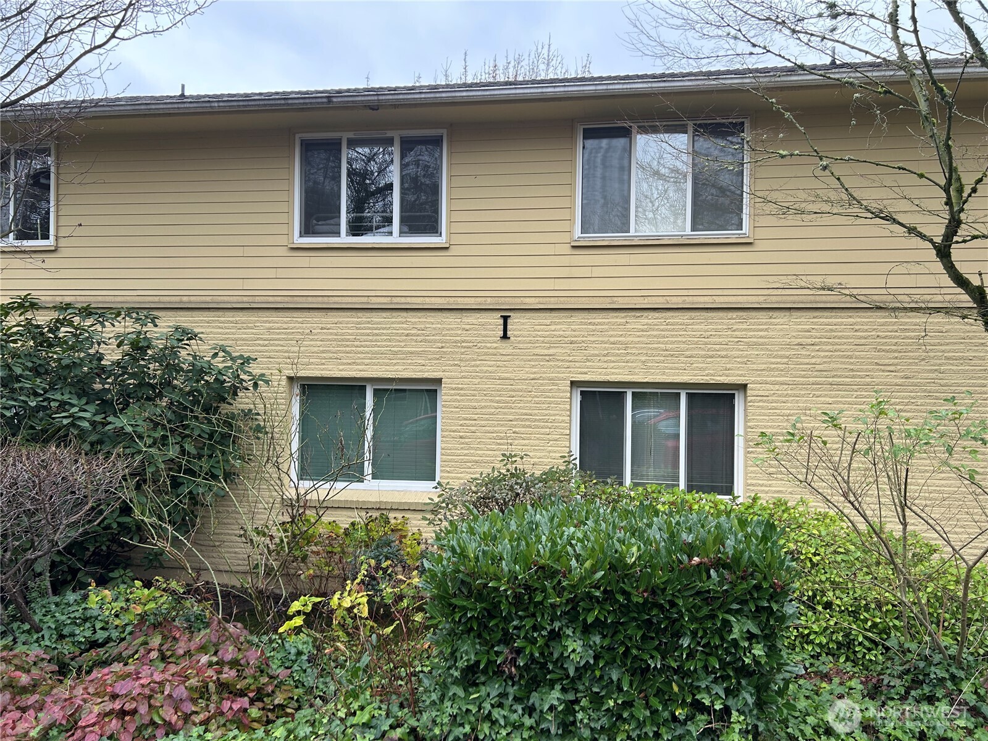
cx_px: 494
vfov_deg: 53.1
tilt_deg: -1.1
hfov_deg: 67.3
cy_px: 370
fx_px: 742
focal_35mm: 26
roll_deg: -1.1
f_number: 1.5
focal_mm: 5.7
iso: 40
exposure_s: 1/284
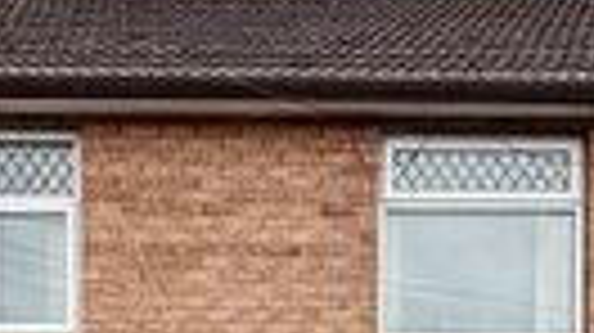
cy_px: 695
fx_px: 1275
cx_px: 162
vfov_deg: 12.7
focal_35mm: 81
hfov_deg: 26.0
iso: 40
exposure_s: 1/658
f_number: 2.2
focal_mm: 2.22
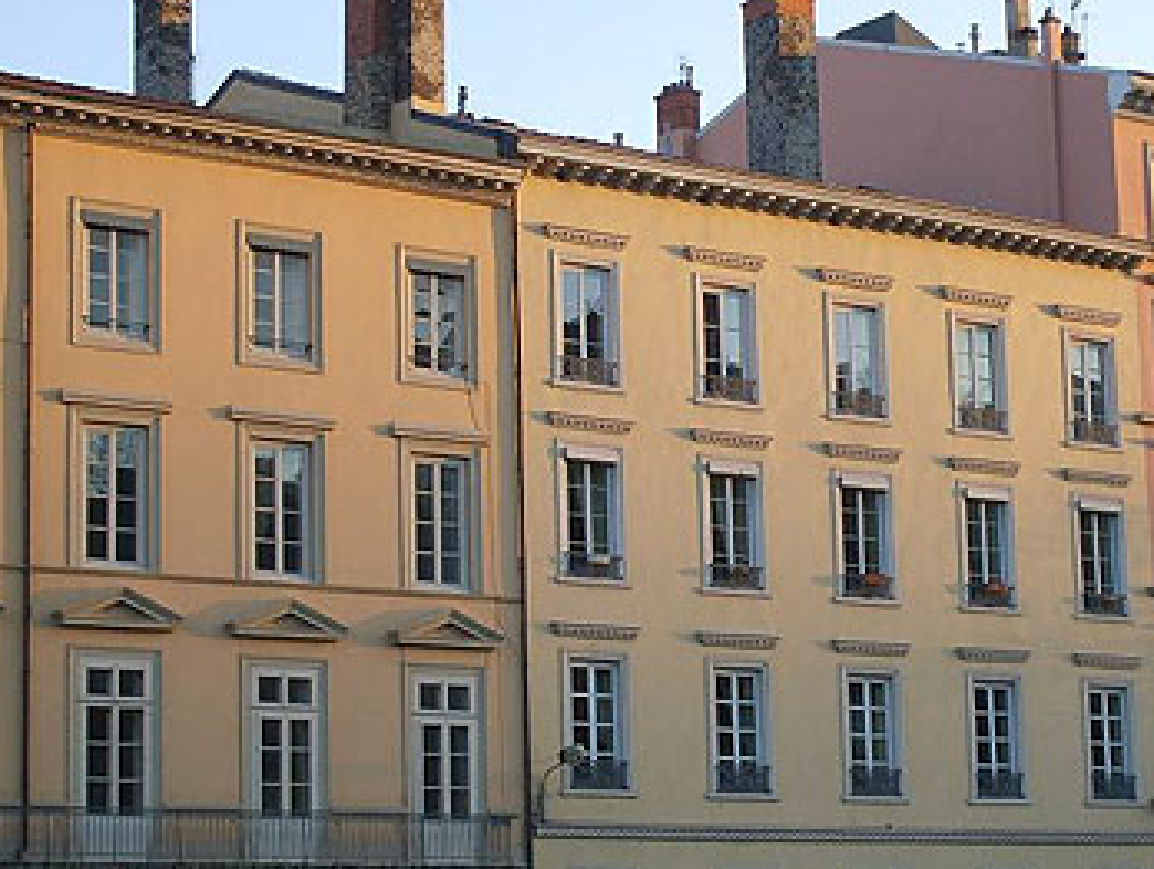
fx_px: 3105
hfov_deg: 21.0
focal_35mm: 93
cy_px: 458
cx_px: 733
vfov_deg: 15.9
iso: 50
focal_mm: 12
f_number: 3.9
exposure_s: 1/90
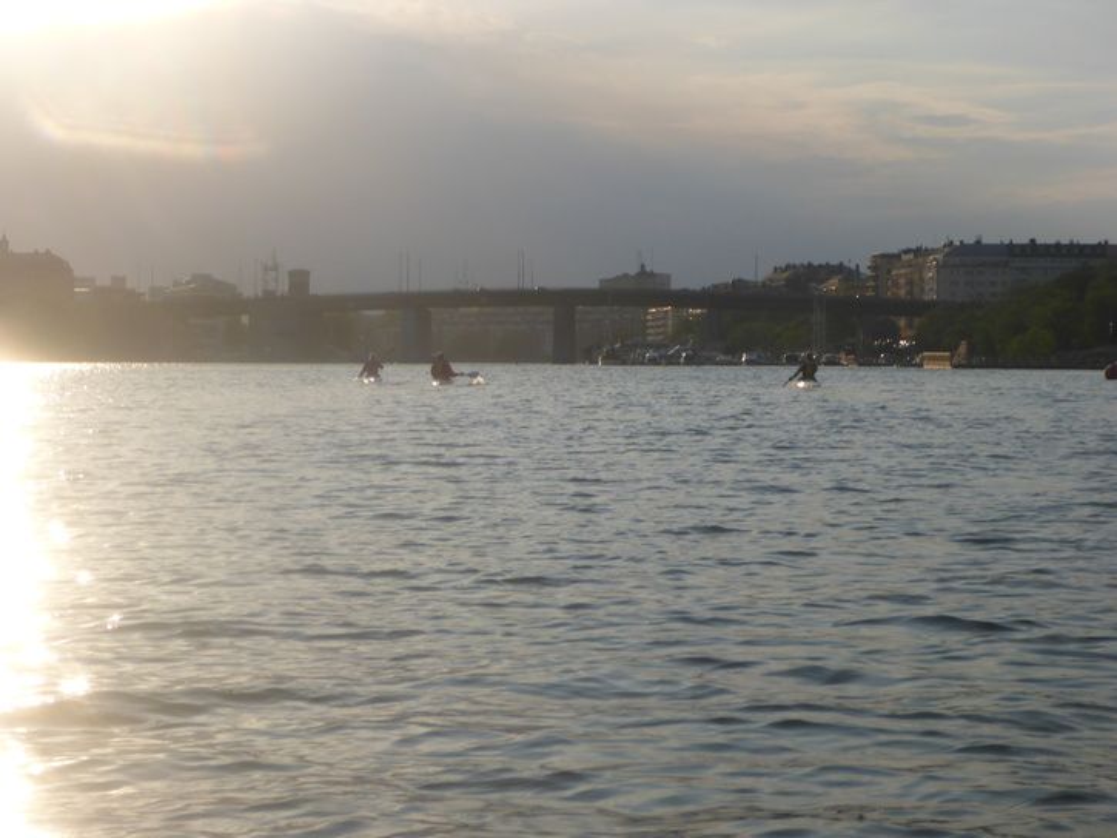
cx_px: 558
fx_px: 2421
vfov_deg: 19.6
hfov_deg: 26.0
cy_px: 419
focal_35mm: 75
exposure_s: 1/800
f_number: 5.4
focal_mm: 12.6
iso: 100
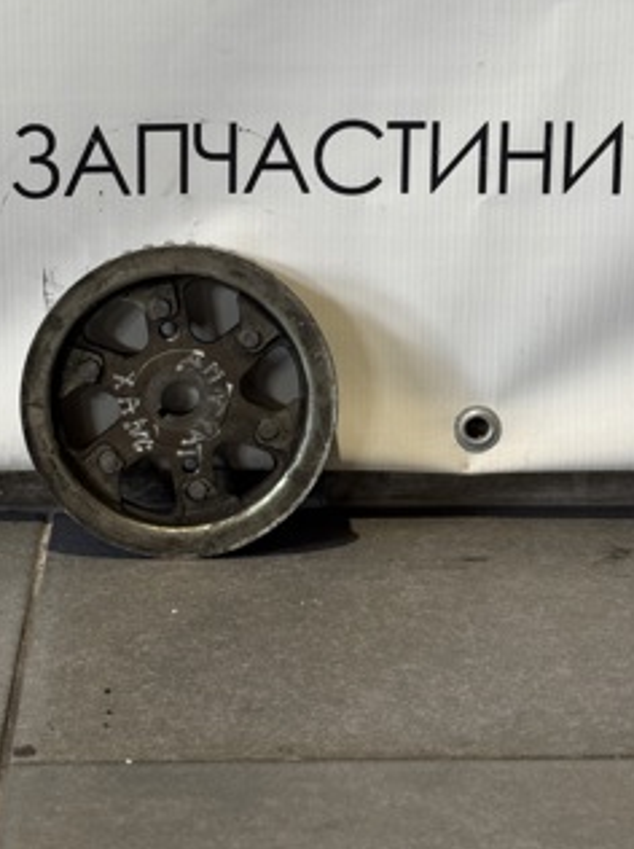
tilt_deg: -11.8
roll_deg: +0.1
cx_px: 203
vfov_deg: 26.5
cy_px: 258
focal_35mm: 73
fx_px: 1788
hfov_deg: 20.0
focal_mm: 6.76
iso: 80
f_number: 1.78
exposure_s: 1/50
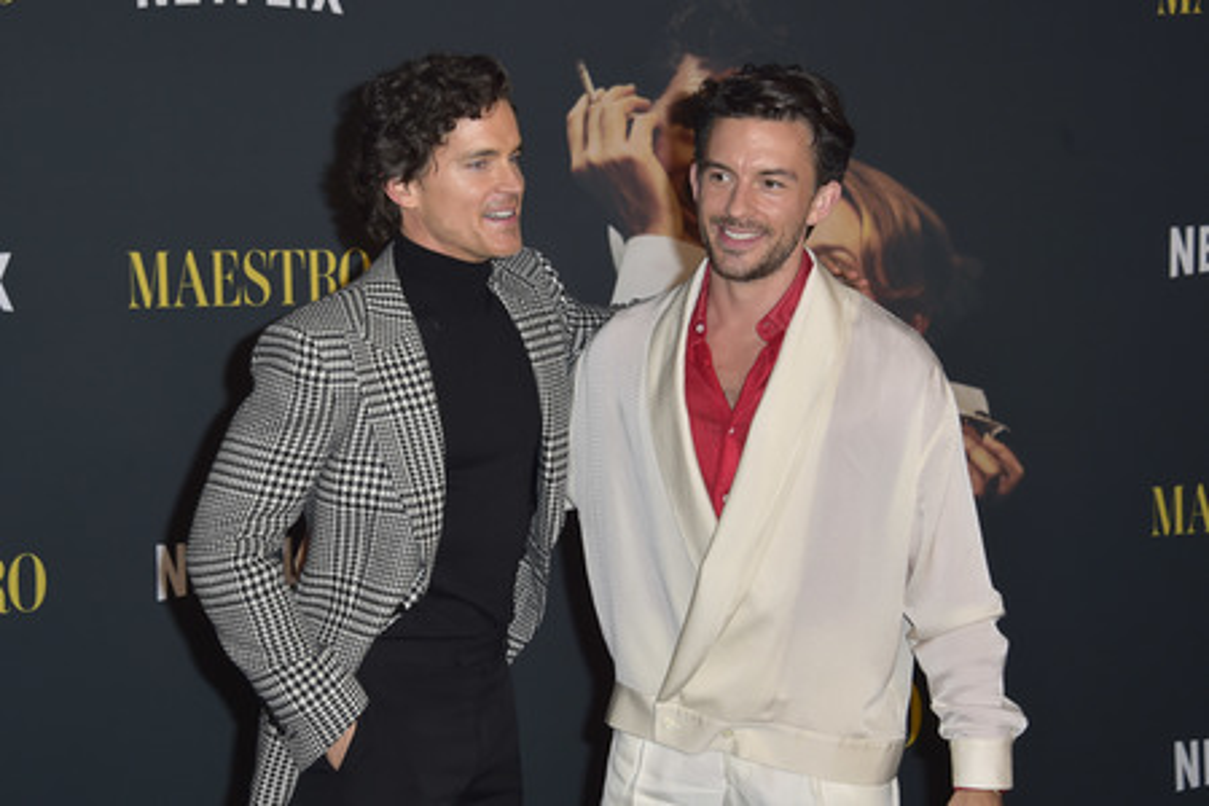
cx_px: 604
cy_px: 403
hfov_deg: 28.1
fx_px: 2418
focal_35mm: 72
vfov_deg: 18.9
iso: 320
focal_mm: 72
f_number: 6.3
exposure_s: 1/250
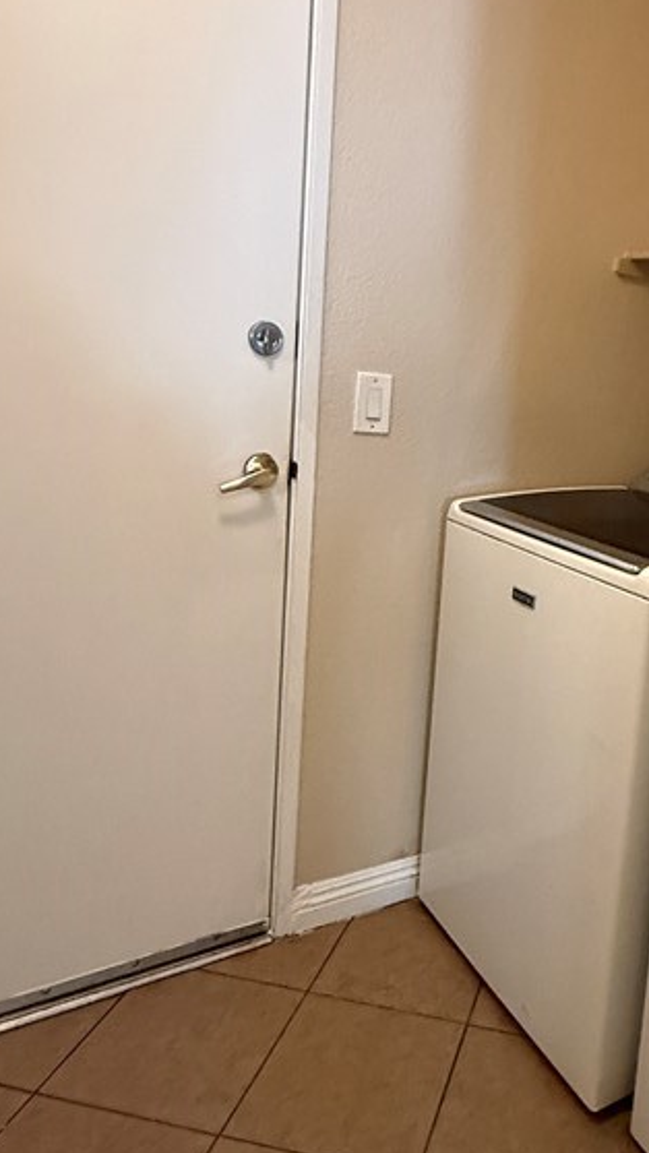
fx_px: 856
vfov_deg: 67.6
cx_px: 552
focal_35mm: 28
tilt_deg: -7.8
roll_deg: -5.6
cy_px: 502
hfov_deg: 39.3
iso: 800
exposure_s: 1/60
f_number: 2.2
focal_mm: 2.22
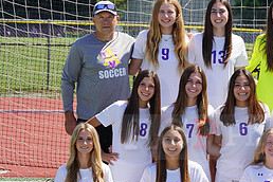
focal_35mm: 337
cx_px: 298
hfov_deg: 6.1
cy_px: 128
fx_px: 2555
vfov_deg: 4.1
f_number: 11
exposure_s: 1/250
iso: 200
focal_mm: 150
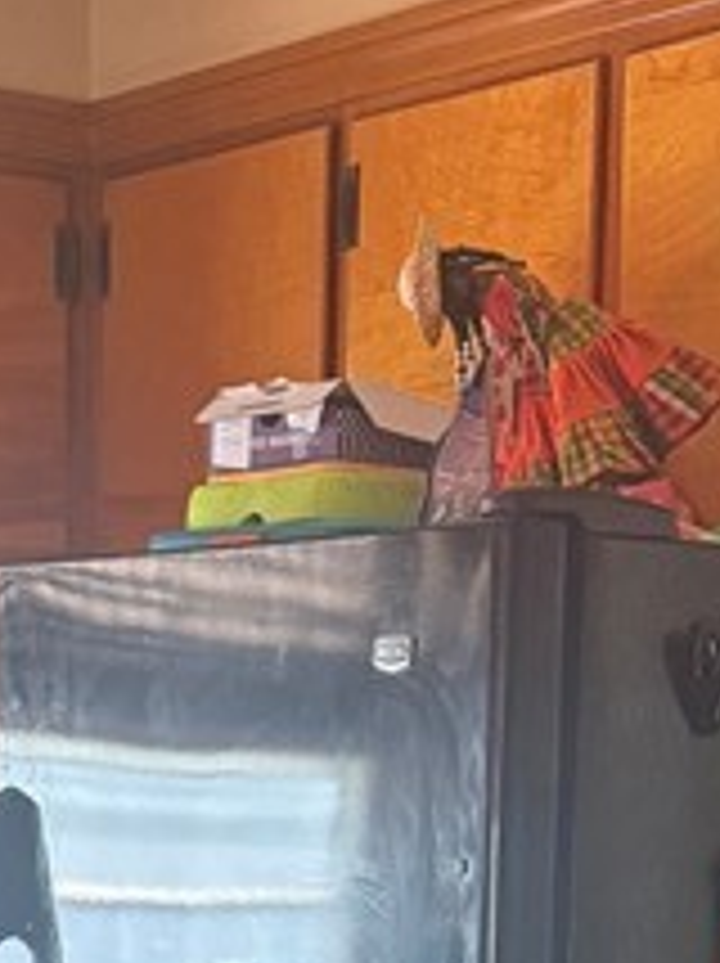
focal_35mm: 115
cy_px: 1426
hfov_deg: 12.9
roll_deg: -1.3
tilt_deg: -9.5
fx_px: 3196
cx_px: 324
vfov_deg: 15.8
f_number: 1.78
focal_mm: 6.76
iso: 500
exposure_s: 1/60
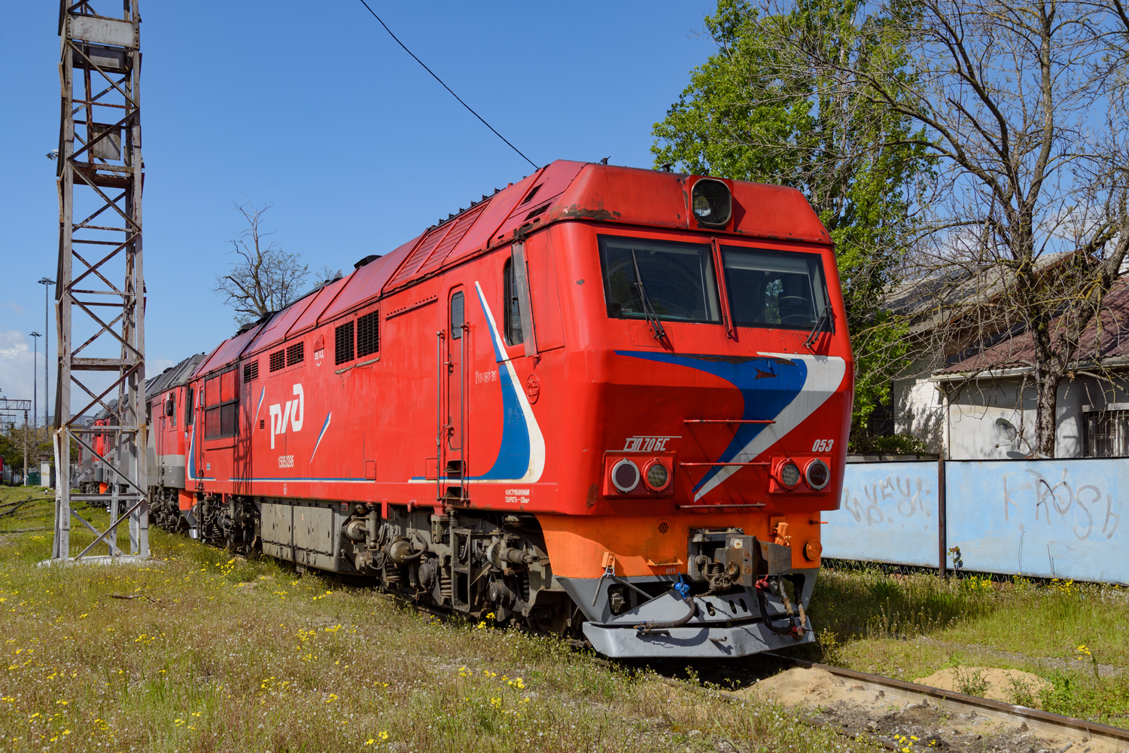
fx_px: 1098
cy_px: 376
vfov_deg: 37.9
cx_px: 564
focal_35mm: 35
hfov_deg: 54.4
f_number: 8
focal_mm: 35
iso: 160
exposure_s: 1/640
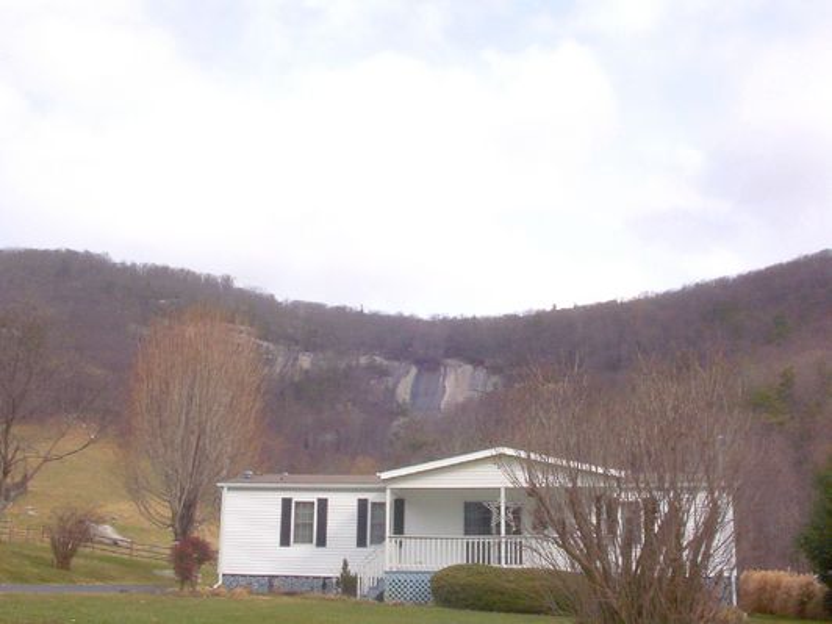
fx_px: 937
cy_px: 312
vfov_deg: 36.8
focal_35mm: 39
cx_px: 416
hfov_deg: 47.9
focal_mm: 6
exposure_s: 1/237
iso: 100
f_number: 8
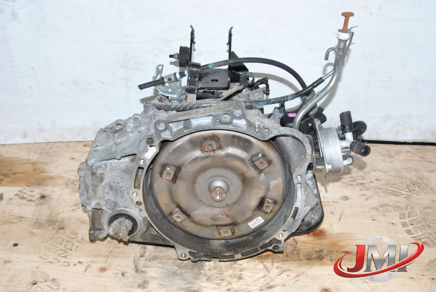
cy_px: 146
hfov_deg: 42.3
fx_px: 564
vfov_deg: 29.0
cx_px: 218
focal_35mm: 46
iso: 800
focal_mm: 31
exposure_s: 1/200
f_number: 14
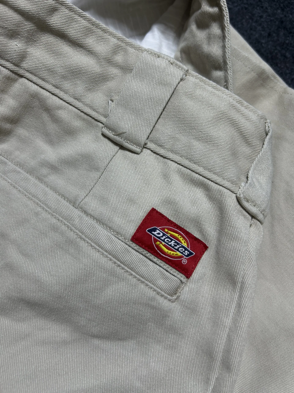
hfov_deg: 53.1
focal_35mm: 26
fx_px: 294
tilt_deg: -49.2
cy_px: 196
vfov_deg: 67.3
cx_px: 147
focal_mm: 5.7
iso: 32
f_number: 1.5
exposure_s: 1/116
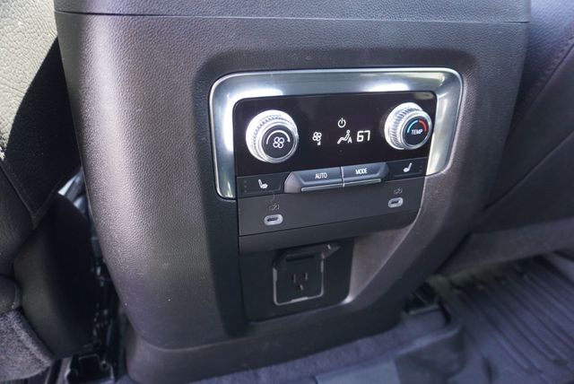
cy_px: 192
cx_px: 287
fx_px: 383
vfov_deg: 53.2
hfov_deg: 73.7
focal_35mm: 24
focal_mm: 16
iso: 1600
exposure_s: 1/60
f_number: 3.5
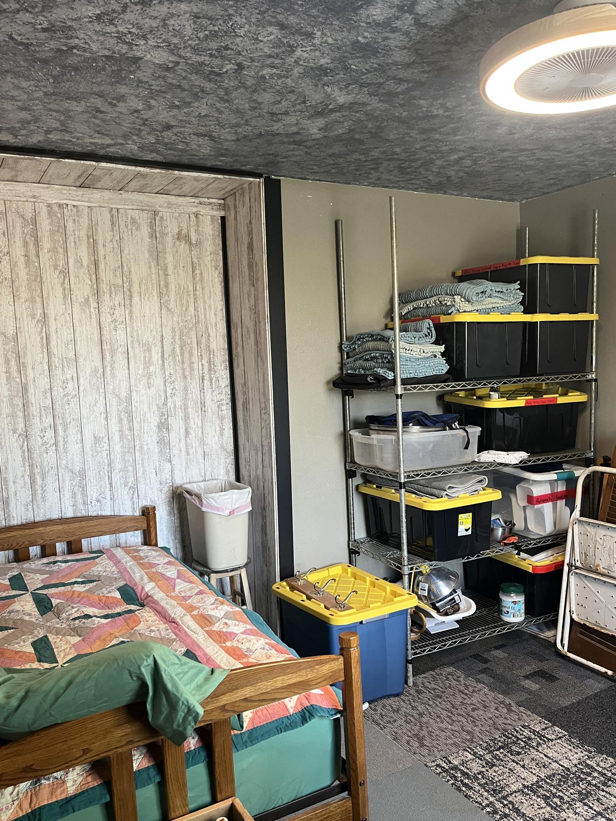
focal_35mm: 29
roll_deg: +2.1
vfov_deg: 61.6
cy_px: 437
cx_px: 330
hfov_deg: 48.2
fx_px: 688
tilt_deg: -8.0
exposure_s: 1/60
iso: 160
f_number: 1.6
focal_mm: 5.1
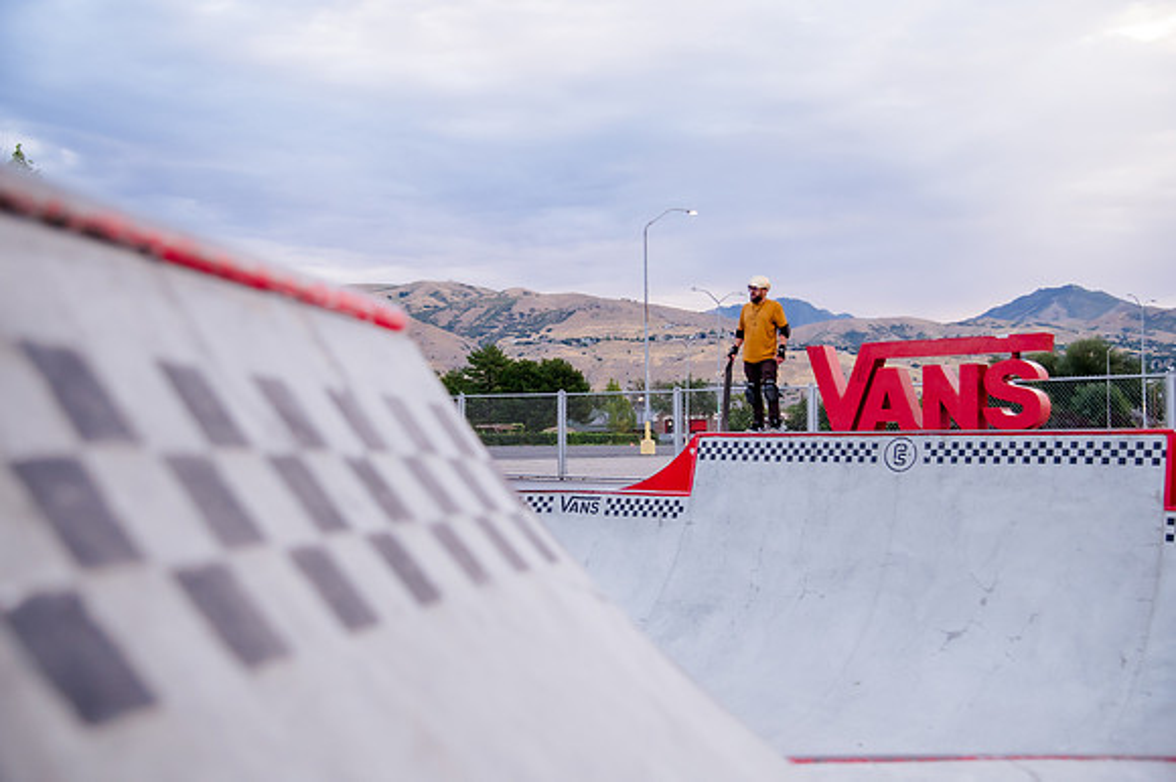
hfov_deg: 48.5
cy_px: 391
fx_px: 1306
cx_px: 588
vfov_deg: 33.4
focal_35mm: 40
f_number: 4
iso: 2500
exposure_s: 1/400
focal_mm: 40
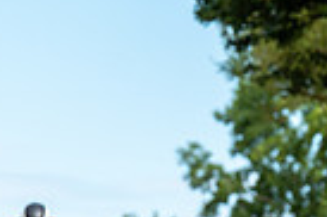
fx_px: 5226
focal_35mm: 576
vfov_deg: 2.4
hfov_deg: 3.6
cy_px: 151
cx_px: -146
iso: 125
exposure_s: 1/1000
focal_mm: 136
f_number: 5
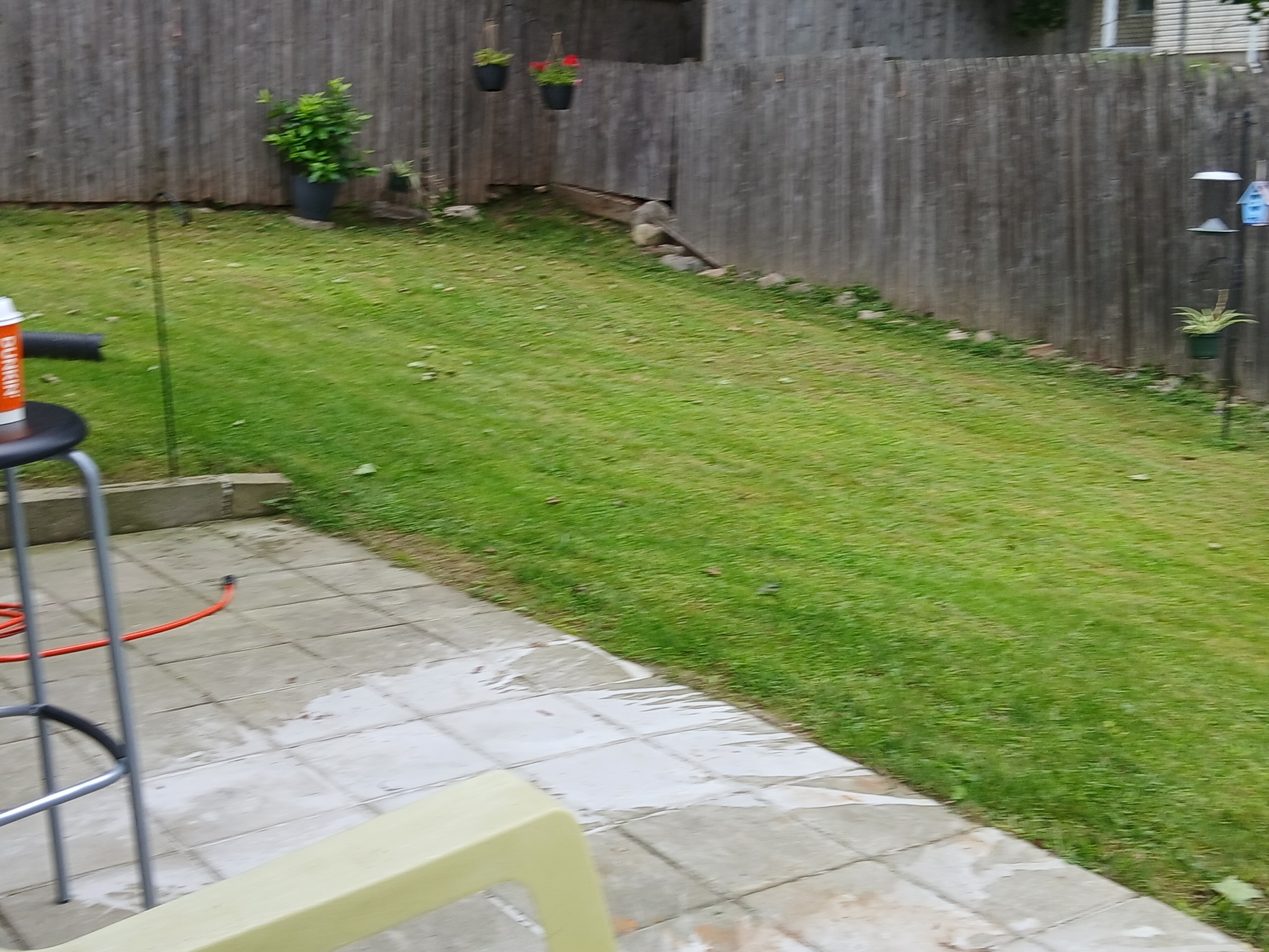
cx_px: 656
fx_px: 1503
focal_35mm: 41
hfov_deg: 45.8
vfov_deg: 35.1
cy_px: 460
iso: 25
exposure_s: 1/120
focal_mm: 3.98
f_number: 1.8
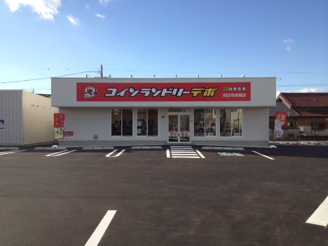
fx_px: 332
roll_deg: -0.7
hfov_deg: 52.6
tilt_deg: +0.2
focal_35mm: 35
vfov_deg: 40.7
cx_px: 164
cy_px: 123
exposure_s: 1/1082
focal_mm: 4.28
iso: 50
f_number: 2.4
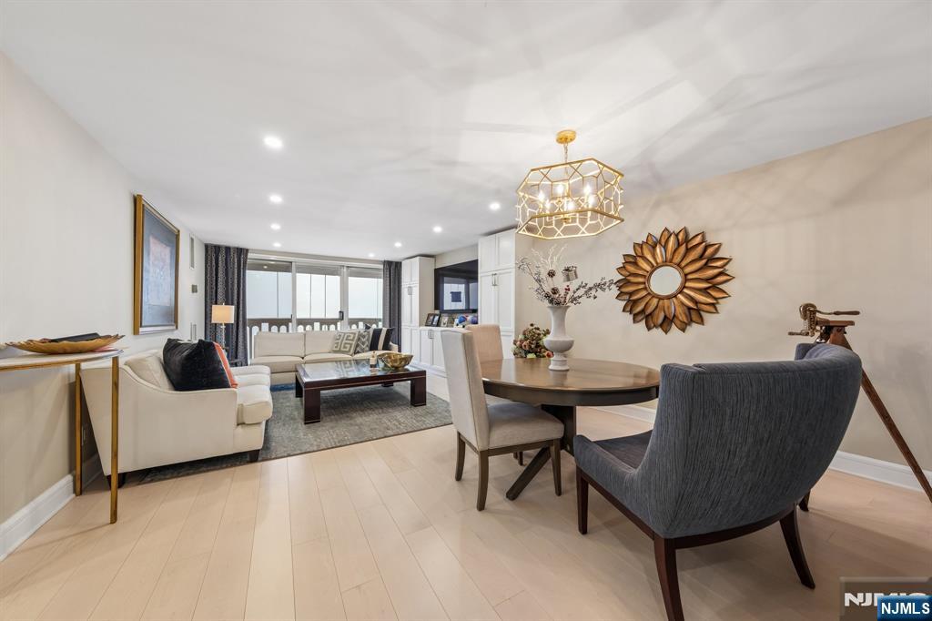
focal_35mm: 12
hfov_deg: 112.6
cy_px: 310
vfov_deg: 90.0
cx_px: 466
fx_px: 311
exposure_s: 1/13
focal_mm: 8
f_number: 8
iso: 320
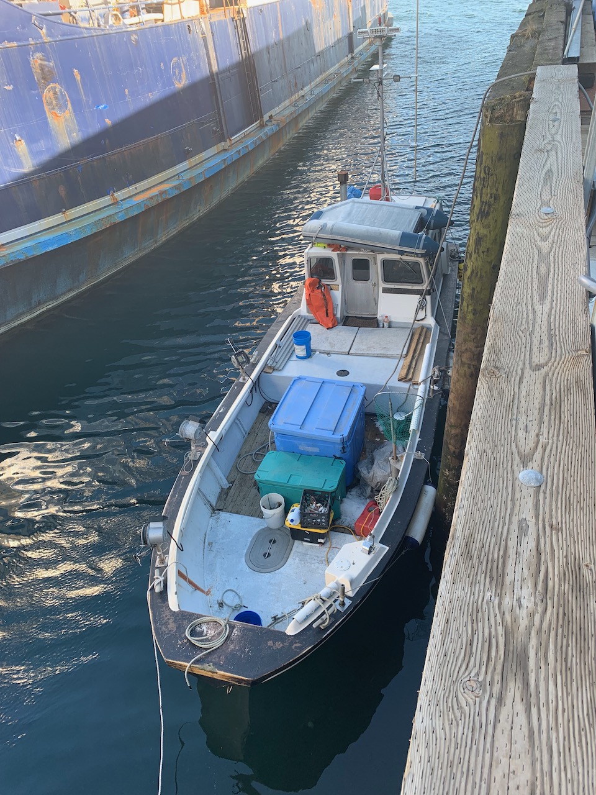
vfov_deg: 67.3
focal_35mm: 26
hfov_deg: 53.1
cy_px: 398
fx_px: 597
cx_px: 298
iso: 25
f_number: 1.8
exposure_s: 1/144
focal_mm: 4.25
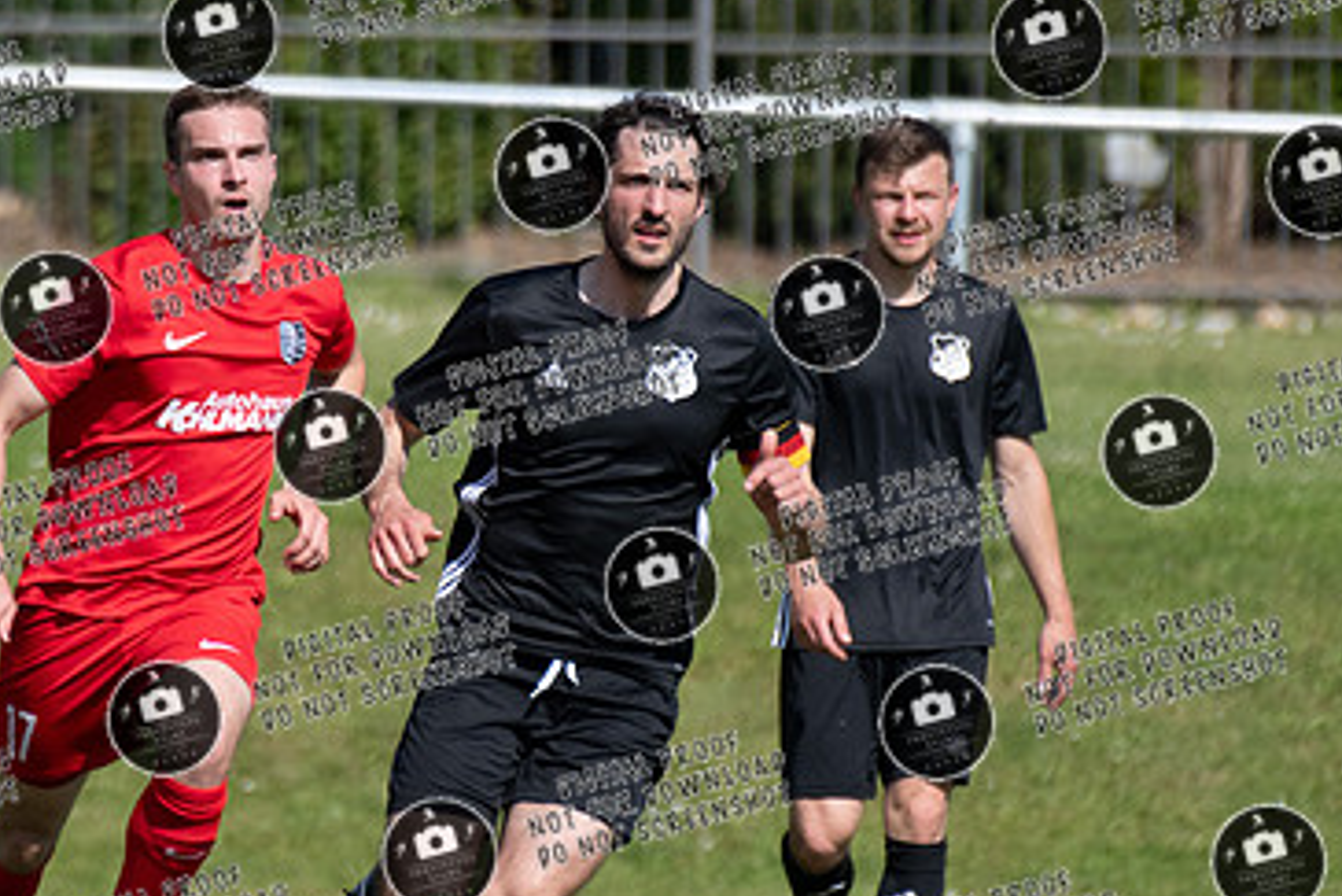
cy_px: 502
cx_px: 452
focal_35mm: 1161
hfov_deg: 1.8
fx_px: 43294
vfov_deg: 1.2
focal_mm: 440
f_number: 5.6
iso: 360
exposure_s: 1/1600
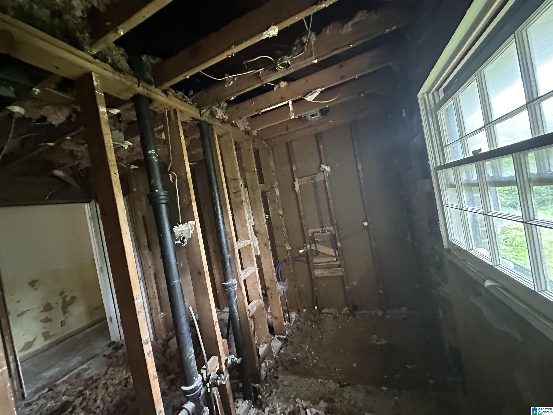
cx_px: 276
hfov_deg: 102.1
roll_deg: +9.9
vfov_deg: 85.7
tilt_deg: +1.1
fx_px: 224
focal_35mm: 14
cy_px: 208
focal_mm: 2.22
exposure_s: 1/36
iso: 1600
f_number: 2.2
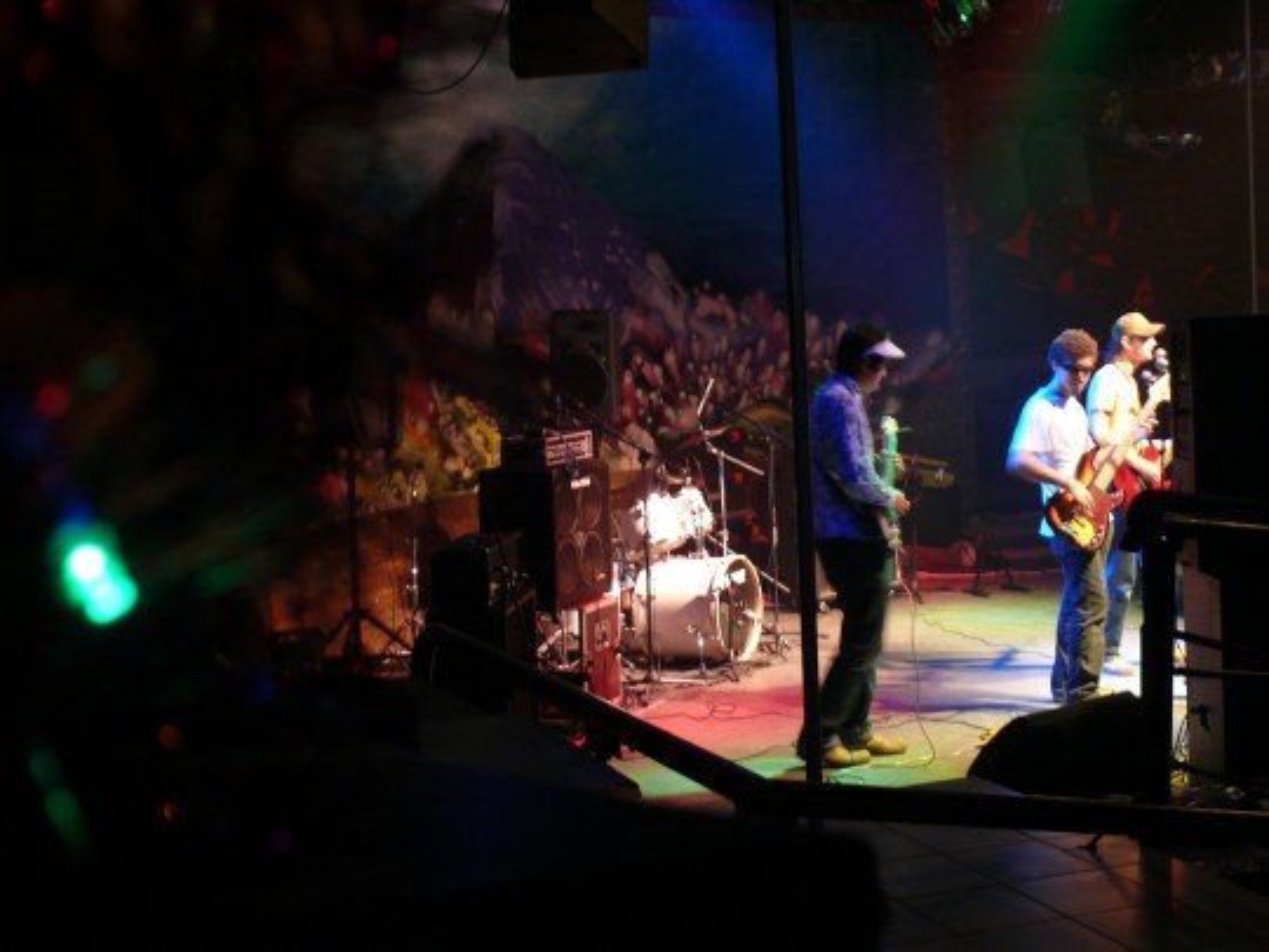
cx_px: 634
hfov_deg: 36.8
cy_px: 476
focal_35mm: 52
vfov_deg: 28.0
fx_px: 1906
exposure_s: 1/5
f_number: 3.2
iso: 200
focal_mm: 9.8
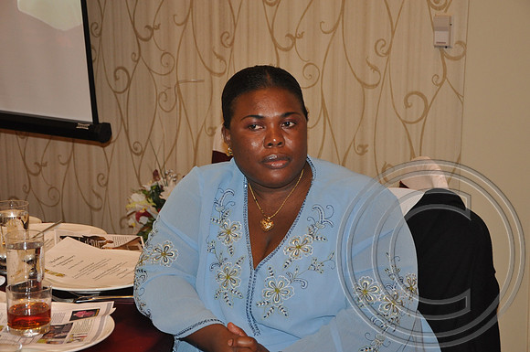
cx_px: 265
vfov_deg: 18.1
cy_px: 176
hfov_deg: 27.0
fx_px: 1103
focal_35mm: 75
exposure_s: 1/60
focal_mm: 50
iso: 800
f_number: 5
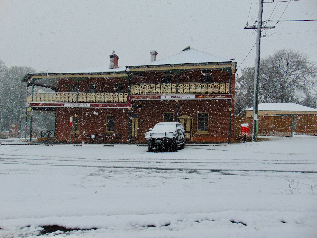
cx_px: 158
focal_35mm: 25
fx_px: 229
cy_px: 119
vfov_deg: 54.9
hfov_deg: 69.4
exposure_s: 1/125
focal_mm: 4.5
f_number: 3
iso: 80
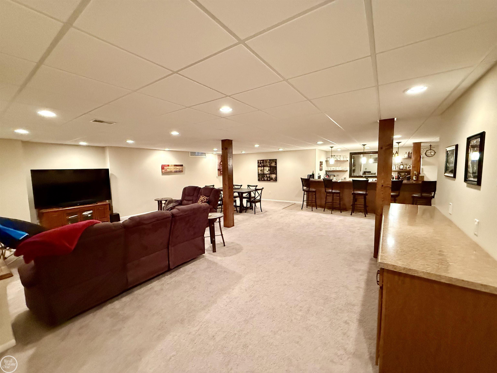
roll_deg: +1.1
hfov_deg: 102.1
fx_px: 201
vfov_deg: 85.7
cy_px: 186
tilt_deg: -4.8
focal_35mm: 14
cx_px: 248
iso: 800
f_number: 2.2
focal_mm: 2.22
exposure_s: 1/60
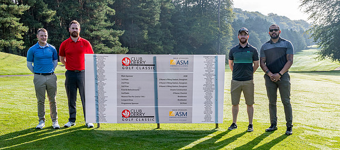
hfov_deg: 46.4
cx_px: 150
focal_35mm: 46
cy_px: 97
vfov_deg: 21.5
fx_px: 396
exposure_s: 1/100
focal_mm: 24
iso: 180
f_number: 8
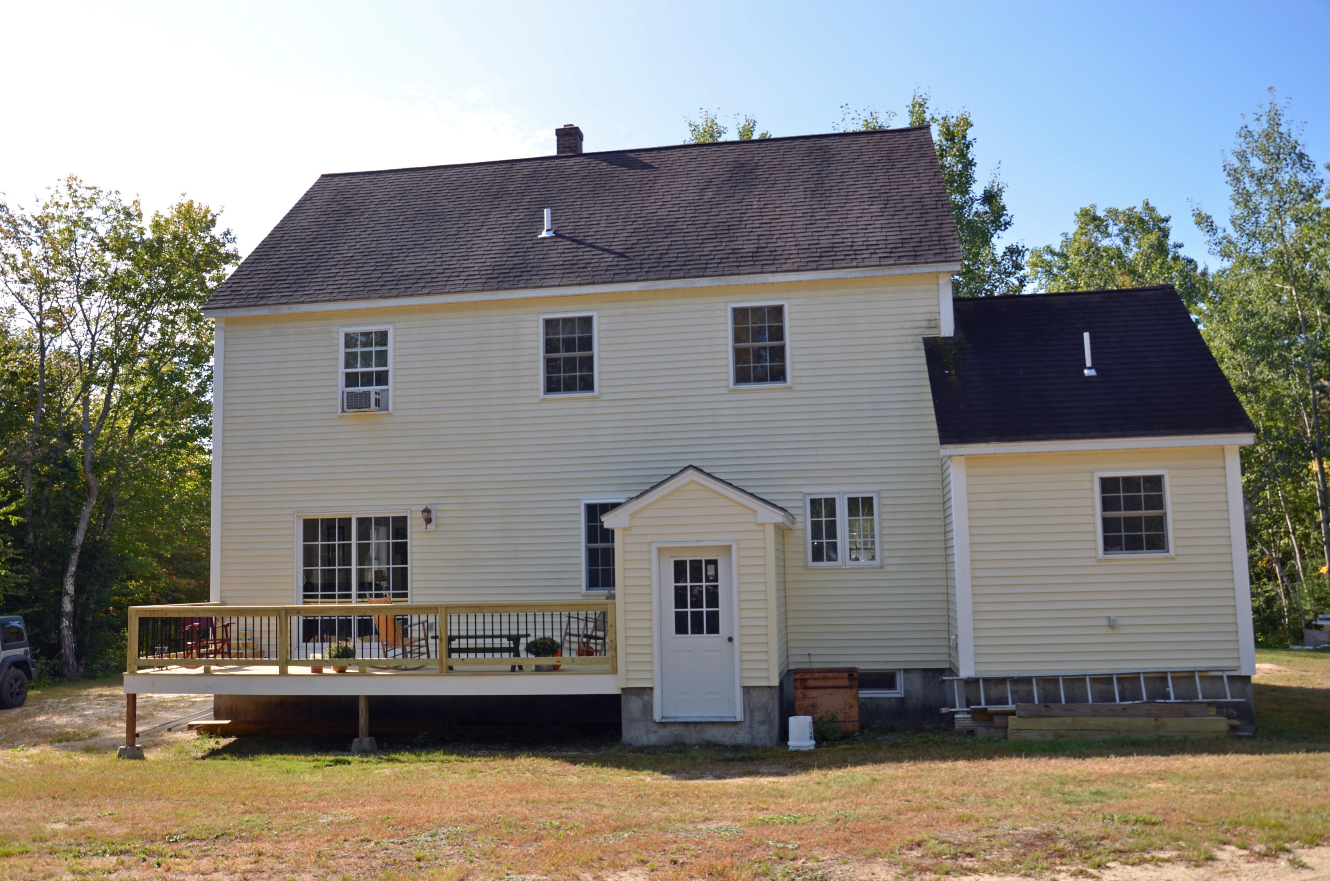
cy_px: 440
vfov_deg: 41.5
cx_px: 665
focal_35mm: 32
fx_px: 1161
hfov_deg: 59.6
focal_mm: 21
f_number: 5.6
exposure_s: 1/250
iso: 100
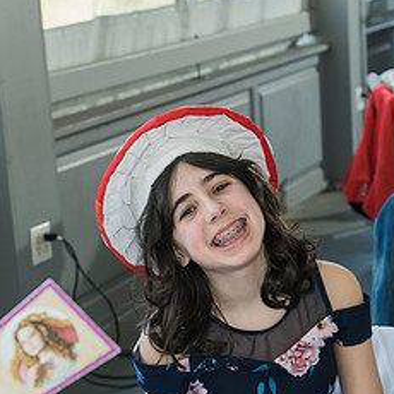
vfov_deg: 17.3
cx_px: 140
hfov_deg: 17.4
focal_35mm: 100
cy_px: 276
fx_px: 1288
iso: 400
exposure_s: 1/160
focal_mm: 44
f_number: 4.5
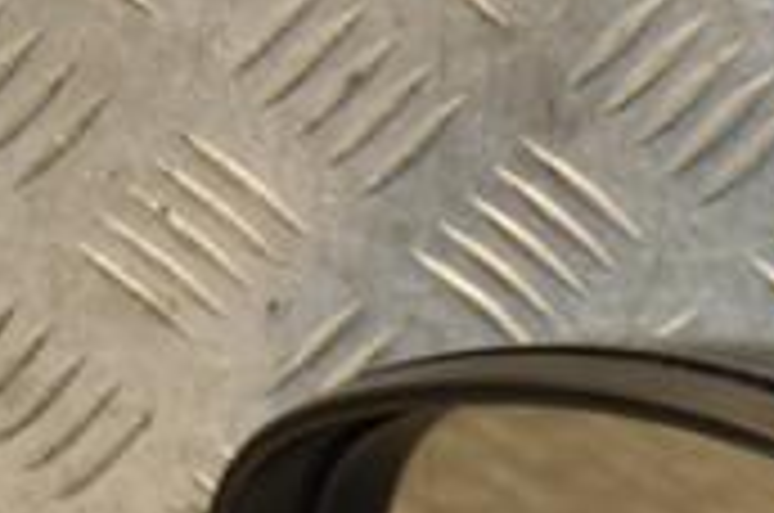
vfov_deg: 4.5
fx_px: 6524
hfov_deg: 6.7
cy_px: 783
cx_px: 1184
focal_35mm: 304
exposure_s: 1/125
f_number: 5
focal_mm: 58
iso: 800
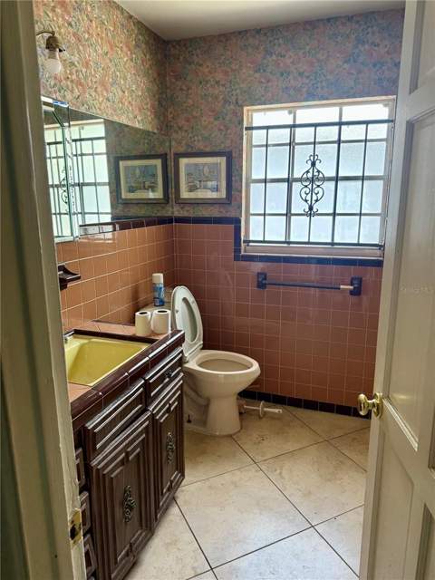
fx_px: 402
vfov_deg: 71.6
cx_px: 218
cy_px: 290
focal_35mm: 24
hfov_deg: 56.8
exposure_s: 1/121
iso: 200
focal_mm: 6.76
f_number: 1.78
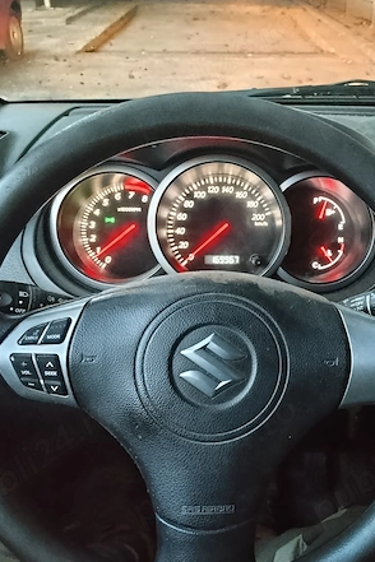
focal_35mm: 41
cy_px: 280
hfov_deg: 31.7
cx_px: 304
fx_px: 641
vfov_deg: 47.4
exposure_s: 1/16.7
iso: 2000
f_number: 1.8
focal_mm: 3.96
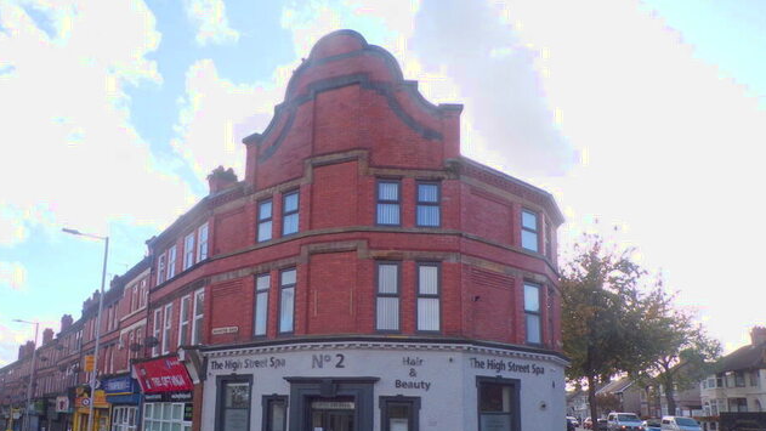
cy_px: 290
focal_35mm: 29
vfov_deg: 39.7
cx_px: 347
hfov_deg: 65.9
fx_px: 589
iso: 80
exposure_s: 1/220
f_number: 5.8
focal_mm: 4.3
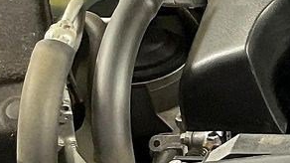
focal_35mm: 173
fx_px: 1330
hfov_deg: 11.3
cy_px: 28
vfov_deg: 7.0
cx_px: 563
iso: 160
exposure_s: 1/60
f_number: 1.8
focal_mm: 3
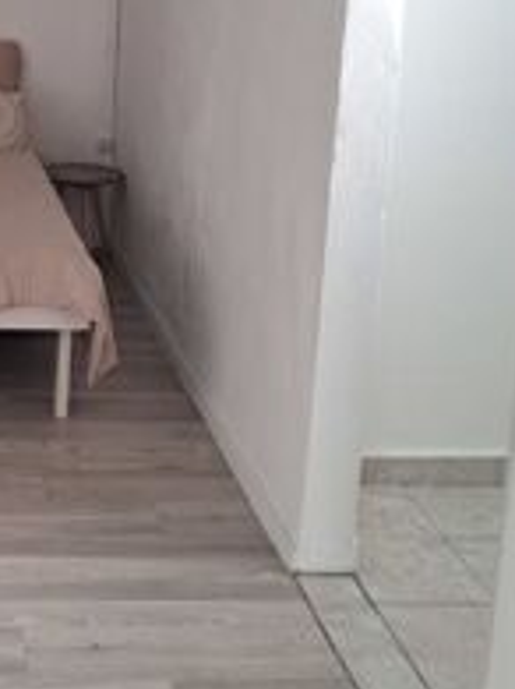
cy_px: 154
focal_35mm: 59
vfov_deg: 32.0
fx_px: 1172
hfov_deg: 23.6
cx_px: -14
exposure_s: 1/60
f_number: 1.8
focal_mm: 4
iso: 80
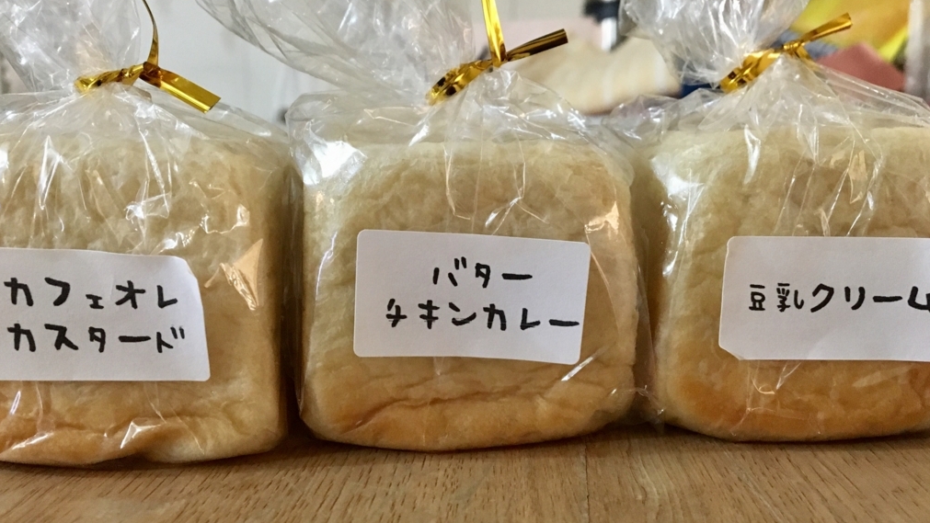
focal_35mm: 32
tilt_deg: -8.0
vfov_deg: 36.7
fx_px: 789
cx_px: 462
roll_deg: +0.7
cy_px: 256
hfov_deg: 61.0
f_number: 2.2
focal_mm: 4.15
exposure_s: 1/15
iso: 250
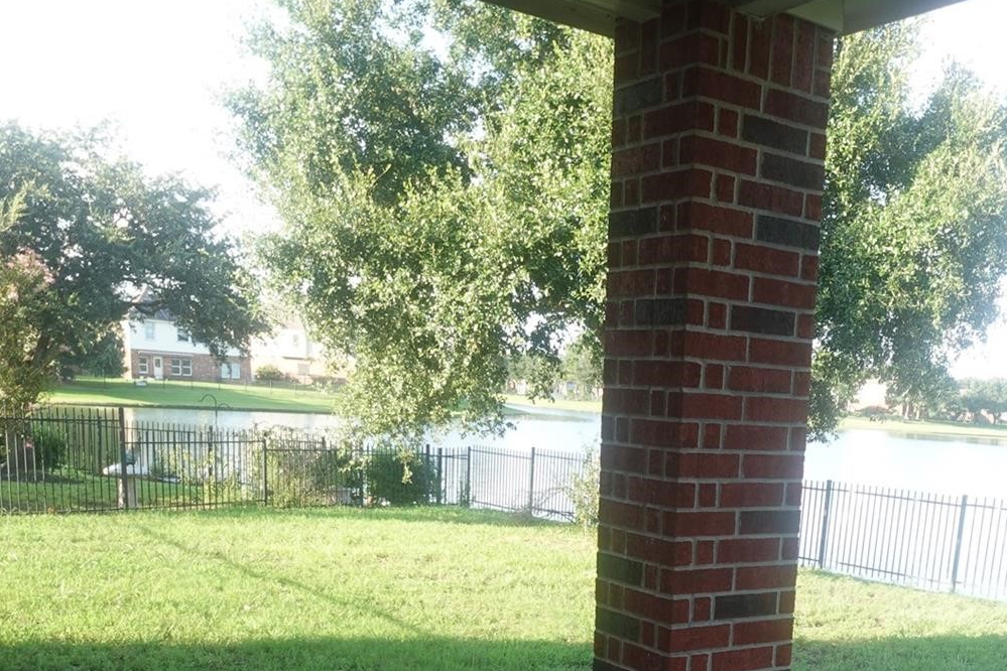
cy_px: 636
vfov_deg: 30.8
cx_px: 741
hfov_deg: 45.9
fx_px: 1147
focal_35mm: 41
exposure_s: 1/320
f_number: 2
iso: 125
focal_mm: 7.6
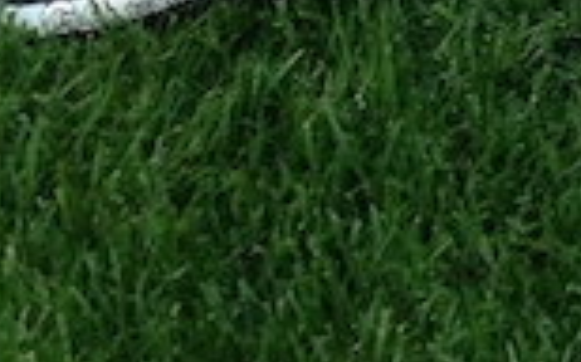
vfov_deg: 5.2
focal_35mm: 233
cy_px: -826
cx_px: 1147
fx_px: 3687
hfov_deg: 8.6
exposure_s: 1/60
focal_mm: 4.12
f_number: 2.4
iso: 64
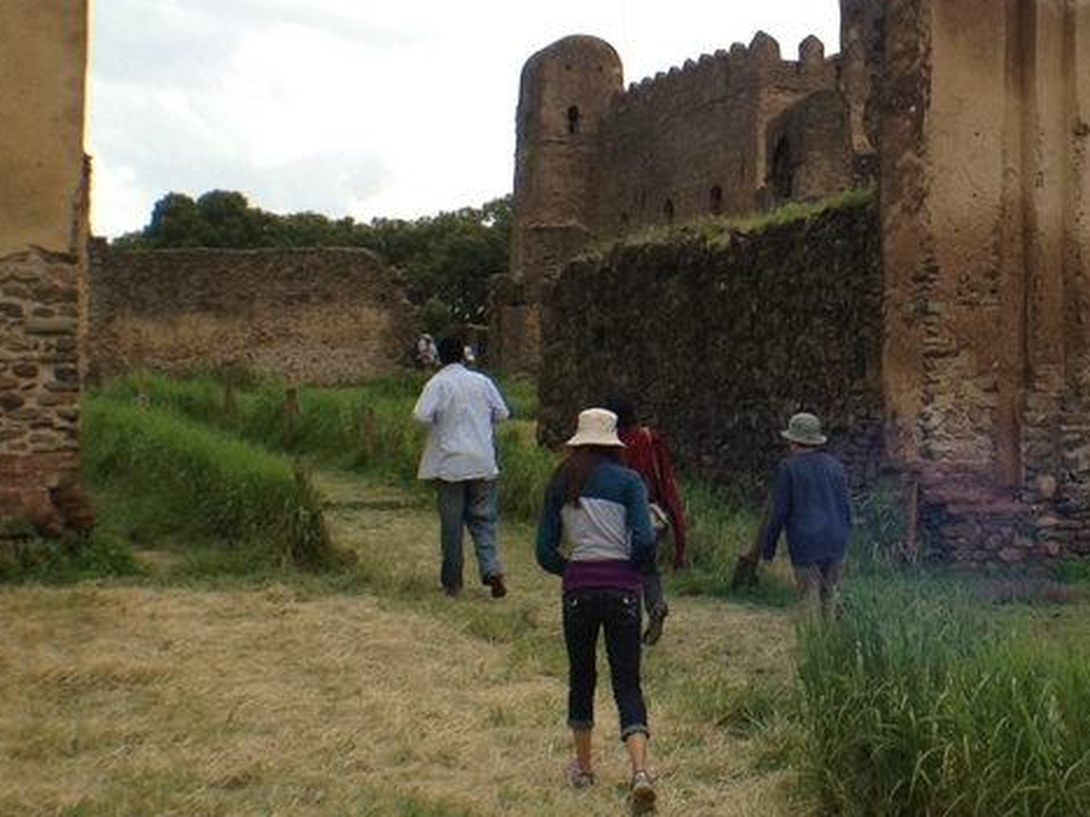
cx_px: 936
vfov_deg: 16.3
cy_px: 194
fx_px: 2833
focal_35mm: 90
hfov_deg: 21.4
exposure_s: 1/544
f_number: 2.4
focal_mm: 4.28
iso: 64
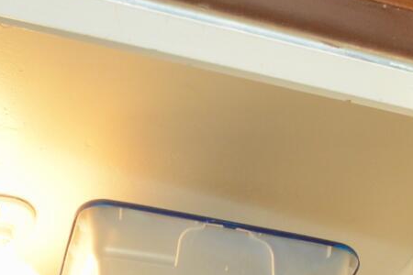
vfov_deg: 10.4
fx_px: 918
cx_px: 256
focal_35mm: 80
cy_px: 877
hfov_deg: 25.3
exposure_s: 1/80
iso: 800
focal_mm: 12
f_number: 7.1
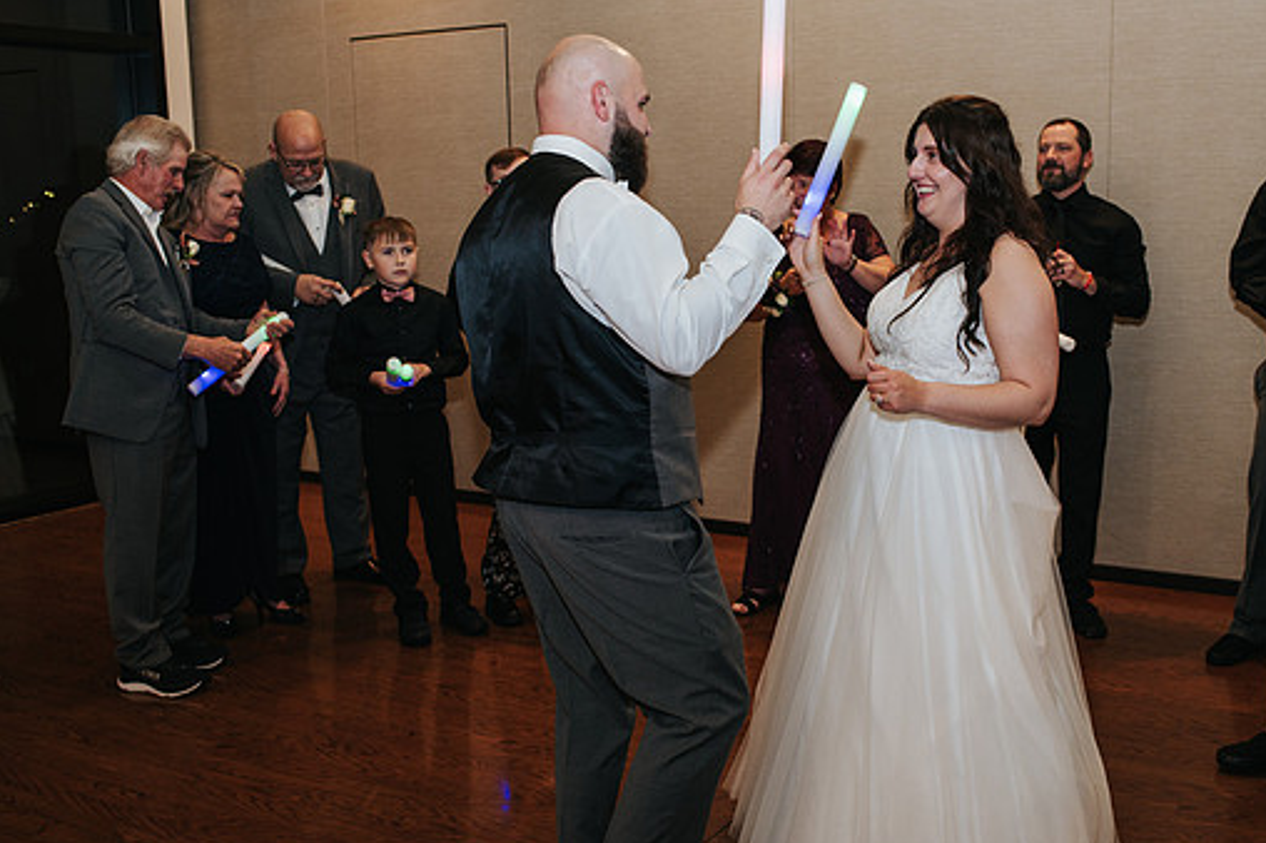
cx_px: 720
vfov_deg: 33.4
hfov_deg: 48.3
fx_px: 1406
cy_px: 439
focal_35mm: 40
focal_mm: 35
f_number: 3.2
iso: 800
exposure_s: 1/200
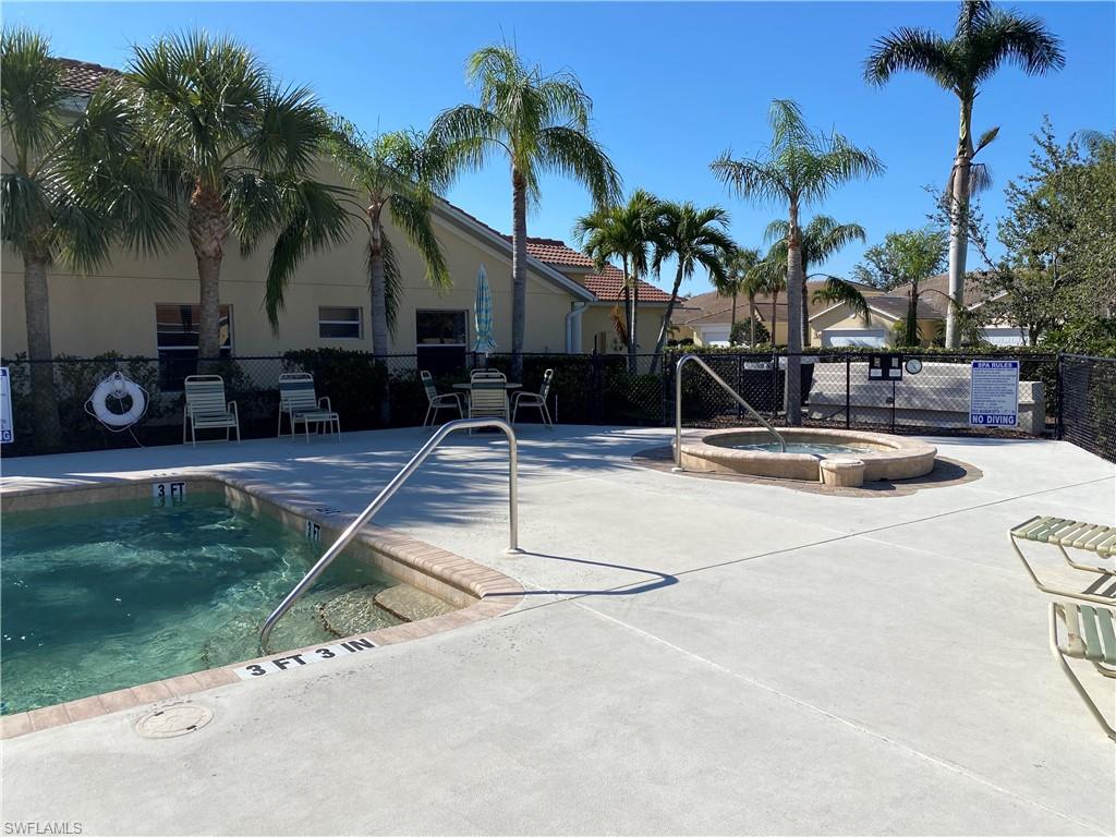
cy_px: 418
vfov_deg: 53.1
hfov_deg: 67.3
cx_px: 558
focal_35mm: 26
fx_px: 838
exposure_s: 1/4274
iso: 32
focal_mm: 4.25
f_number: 1.8
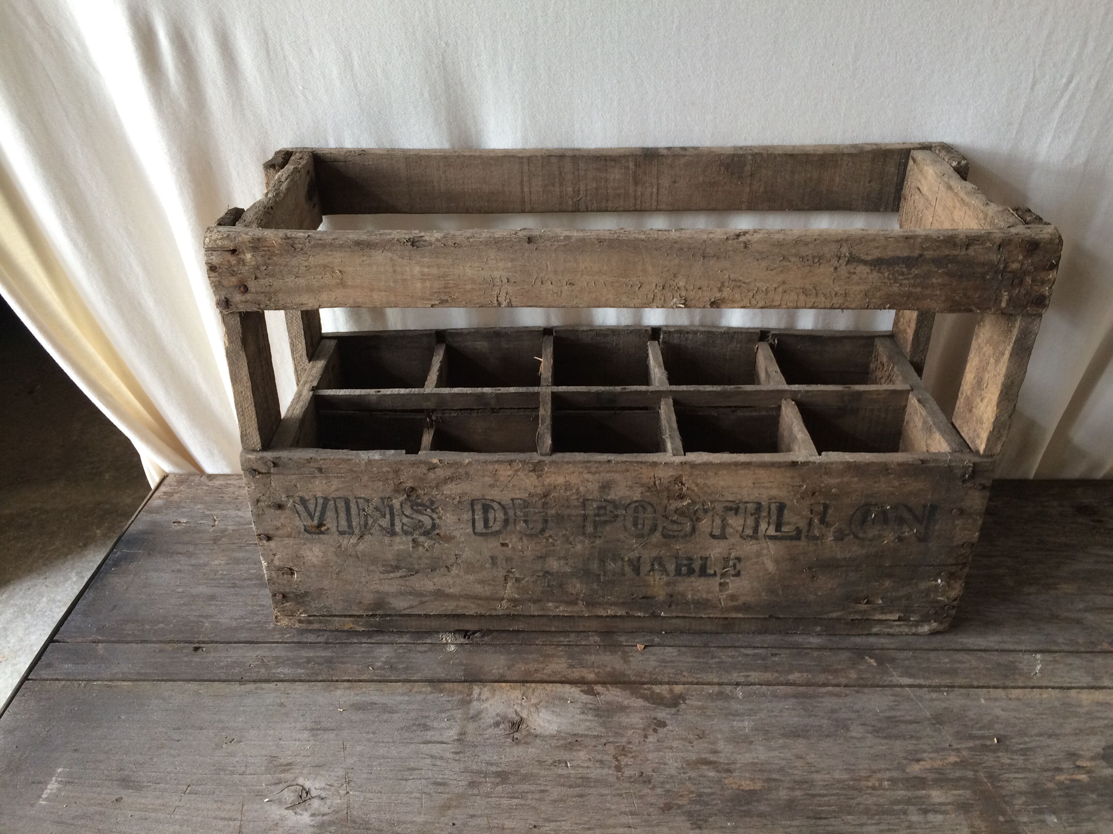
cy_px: 417
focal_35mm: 29
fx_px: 932
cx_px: 556
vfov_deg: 48.2
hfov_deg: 61.7
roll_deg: +0.7
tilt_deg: -30.5
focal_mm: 4.15
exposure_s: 1/33
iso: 64
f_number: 2.2
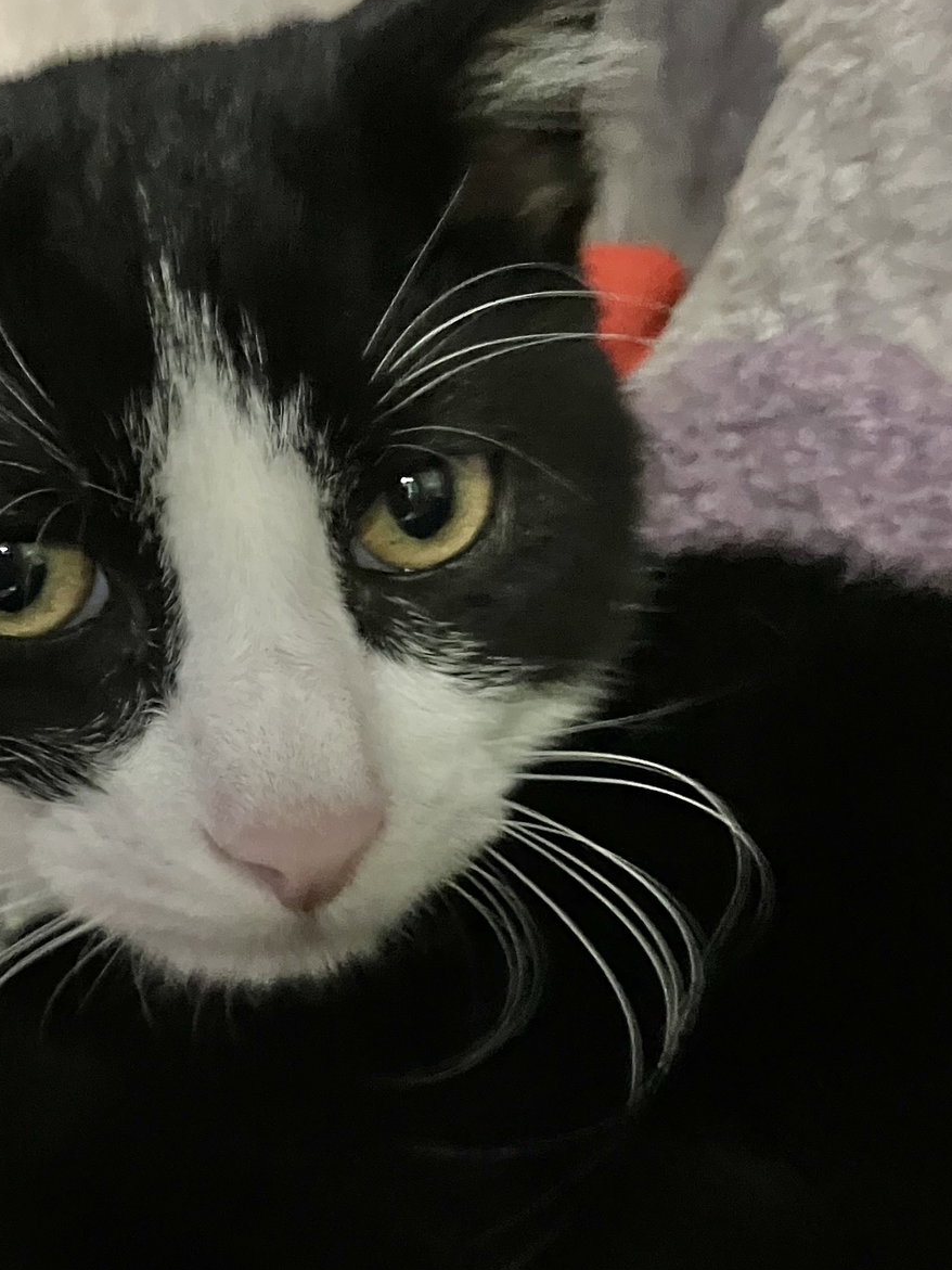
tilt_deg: -18.9
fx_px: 1870
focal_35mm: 51
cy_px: 702
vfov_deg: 37.5
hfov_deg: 28.2
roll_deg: +8.2
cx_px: 269
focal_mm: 3.99
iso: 800
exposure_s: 1/15
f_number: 1.8
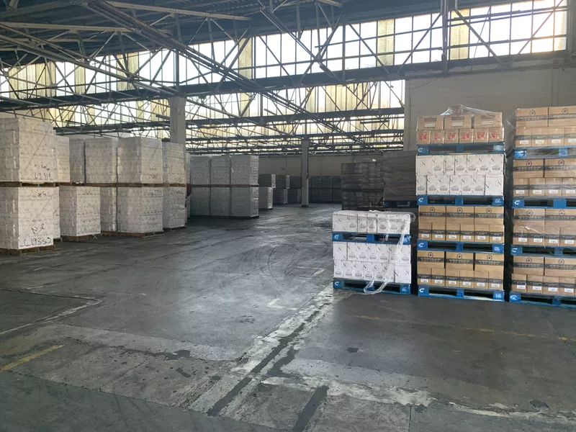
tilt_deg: -3.3
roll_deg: -0.2
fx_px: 433
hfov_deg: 67.3
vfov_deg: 53.1
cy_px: 216
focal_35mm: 26
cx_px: 288
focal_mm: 4.25
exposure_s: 1/107
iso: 100
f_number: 1.8
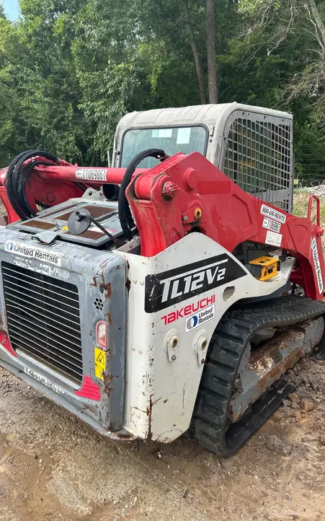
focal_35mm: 28
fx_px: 397
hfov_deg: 44.5
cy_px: 259
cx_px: 157
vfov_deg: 66.5
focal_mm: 5.7
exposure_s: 1/1112
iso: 50
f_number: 1.5
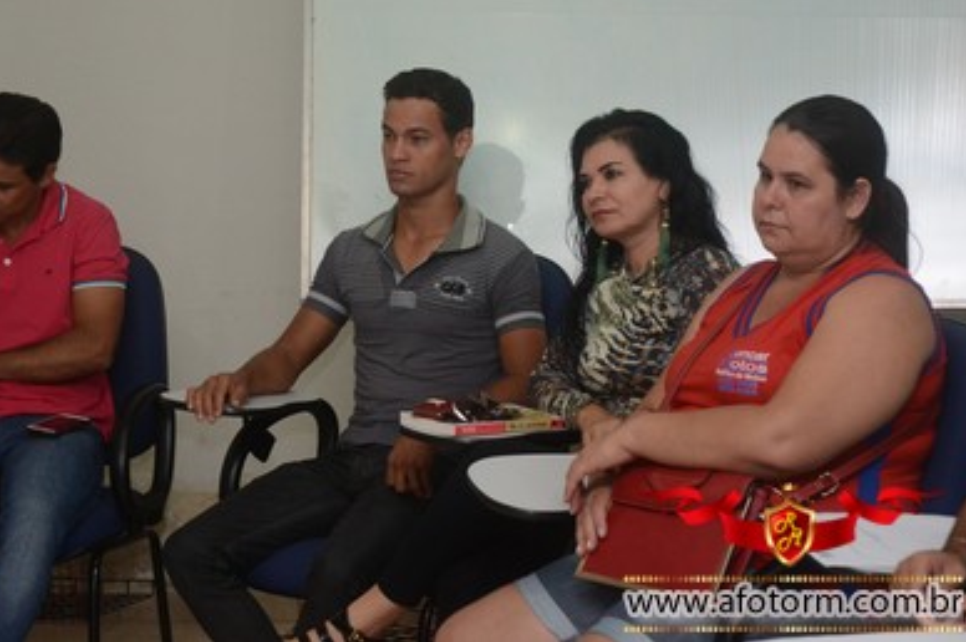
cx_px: 416
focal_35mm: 108
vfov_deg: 12.7
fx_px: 2895
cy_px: 271
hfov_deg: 18.9
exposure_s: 1/125
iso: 1600
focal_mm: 62
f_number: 5
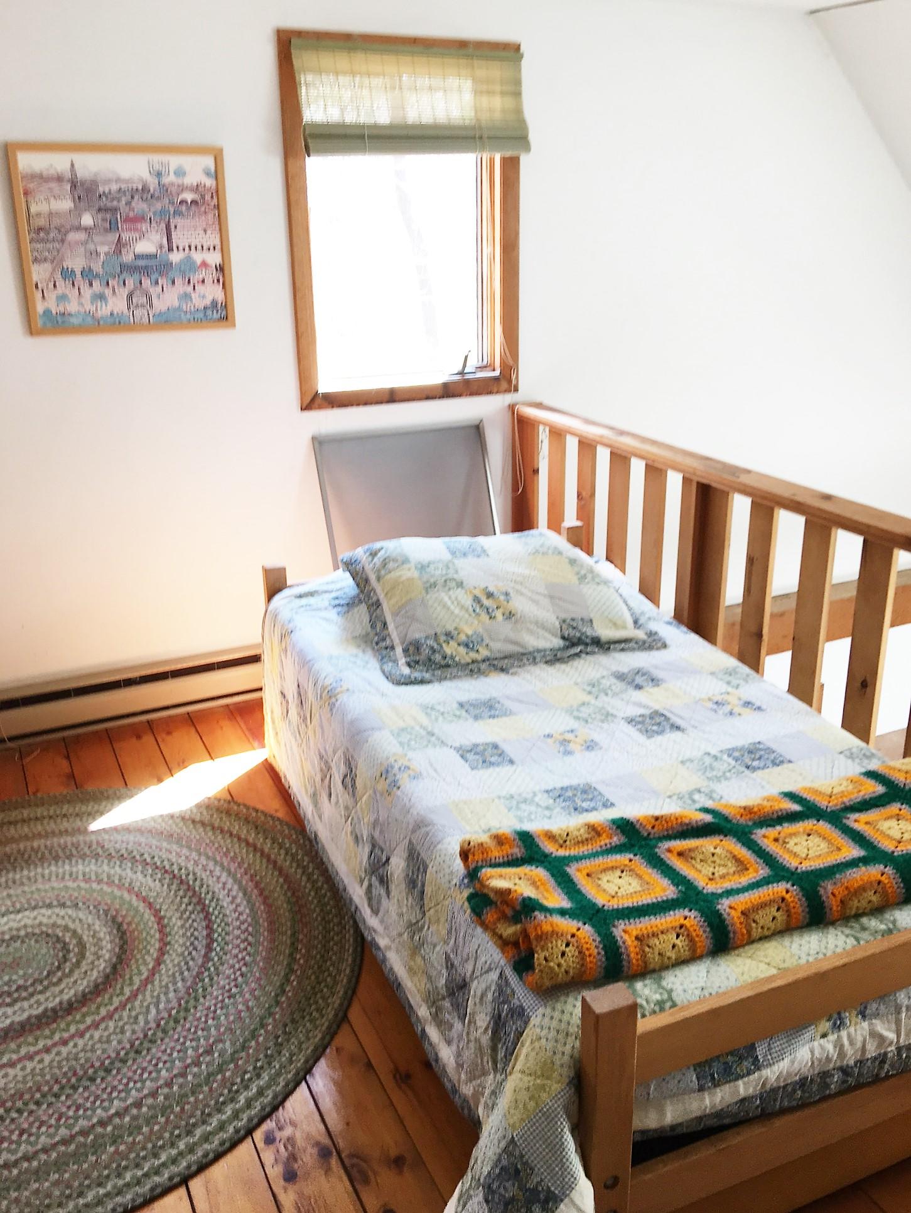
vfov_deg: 61.6
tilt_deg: -18.5
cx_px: 456
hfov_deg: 48.3
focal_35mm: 29
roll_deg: +3.3
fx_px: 1017
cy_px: 606
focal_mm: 4.15
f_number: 2.2
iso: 40
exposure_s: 1/30
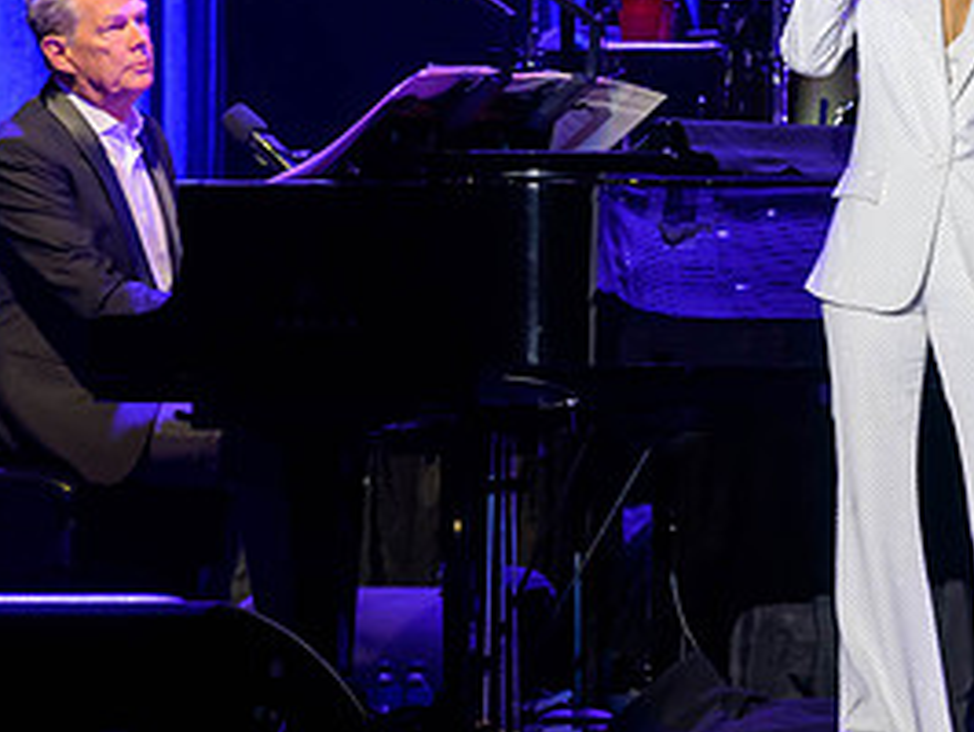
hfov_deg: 2.3
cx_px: 755
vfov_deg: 1.8
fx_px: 23741
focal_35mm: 843
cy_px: 74
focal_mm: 300
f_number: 5.6
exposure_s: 1/200
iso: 2800
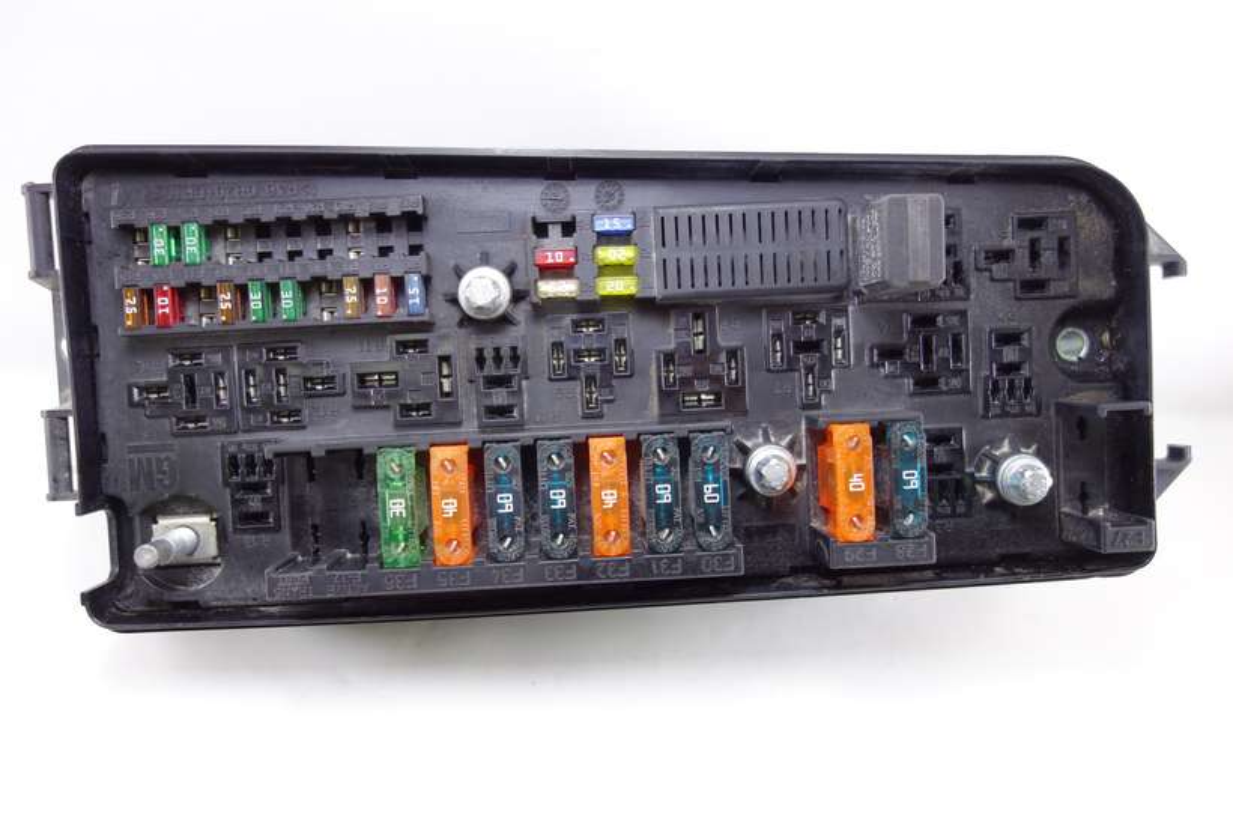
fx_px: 959
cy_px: 412
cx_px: 616
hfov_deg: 65.5
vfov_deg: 46.4
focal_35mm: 28
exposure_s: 1/50
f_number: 1.8
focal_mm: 10.4
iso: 125
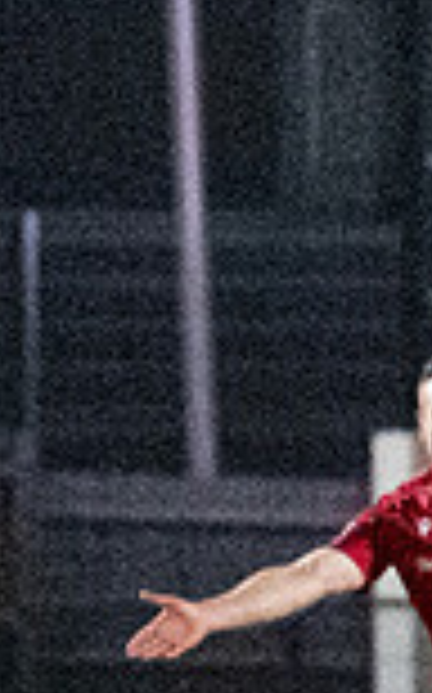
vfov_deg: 1.5
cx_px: 679
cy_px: 793
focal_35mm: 1387
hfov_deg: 0.9
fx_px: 26176
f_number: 2.8
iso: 8000
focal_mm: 125
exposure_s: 1/1000
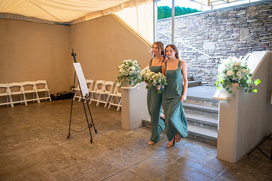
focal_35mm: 29
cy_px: 90
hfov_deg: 63.2
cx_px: 136
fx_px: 221
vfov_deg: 44.5
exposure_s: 1/100
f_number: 4
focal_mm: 29
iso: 200
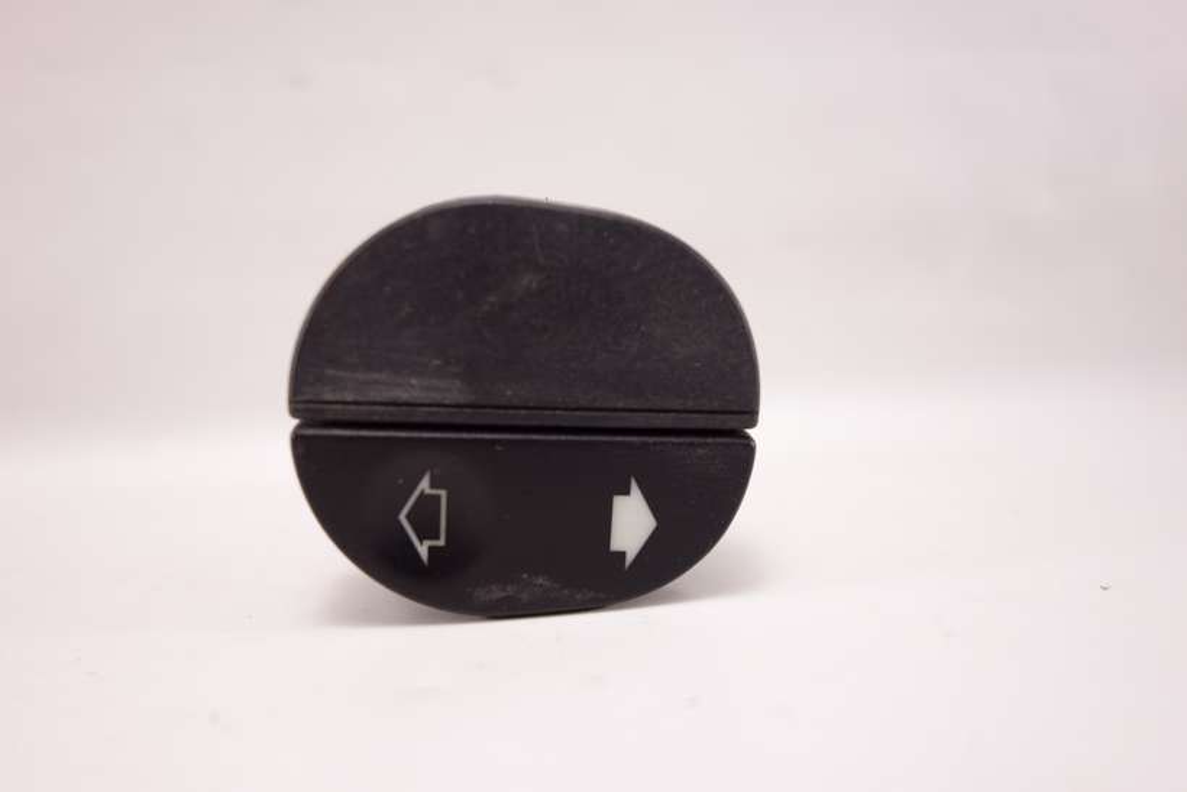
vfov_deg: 43.6
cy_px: 396
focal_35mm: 30
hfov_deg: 61.9
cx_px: 594
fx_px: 989
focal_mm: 11.04
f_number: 2.2
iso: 125
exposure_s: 1/80
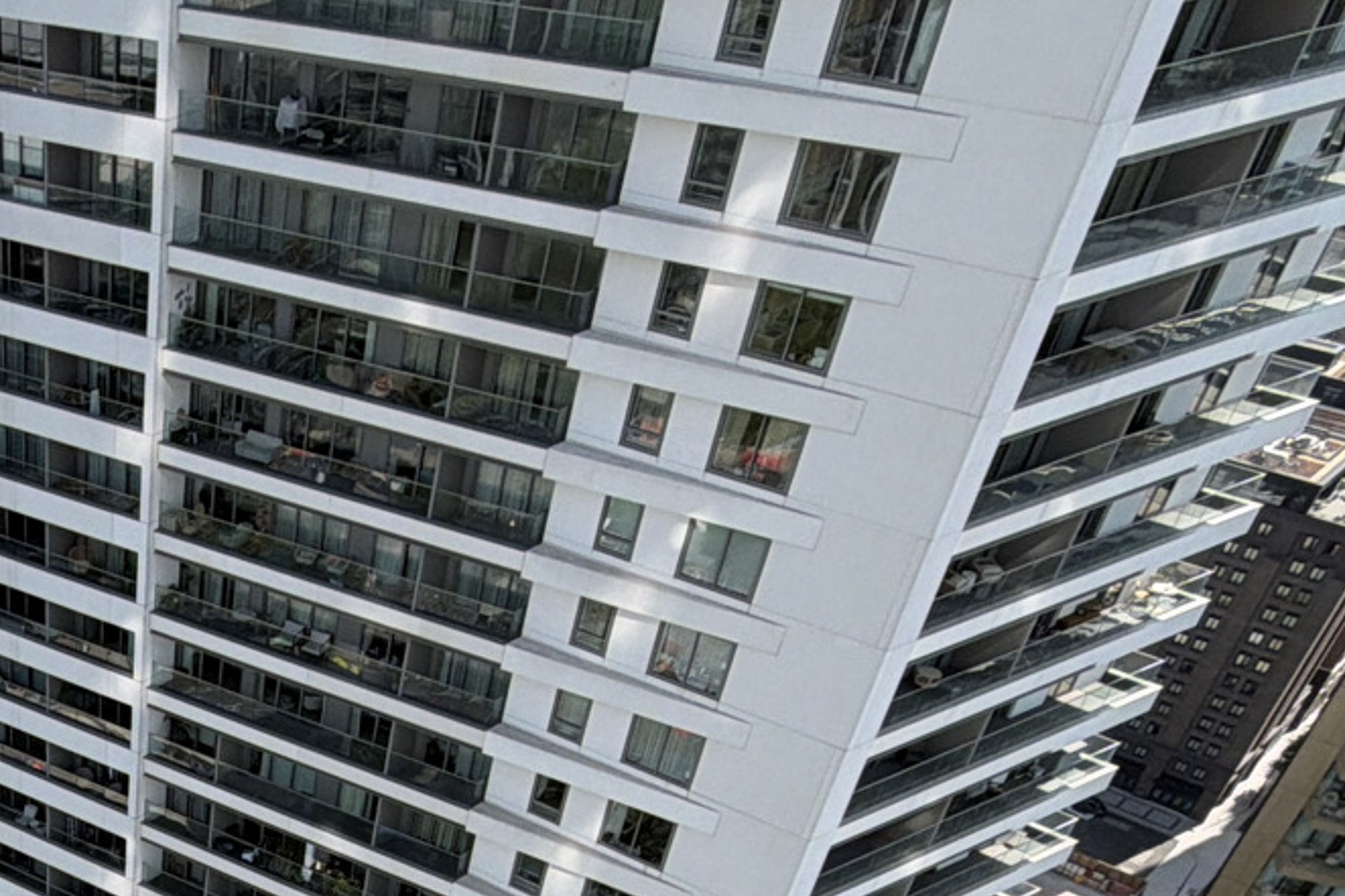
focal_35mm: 44
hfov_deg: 39.2
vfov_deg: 26.5
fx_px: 1643
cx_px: -10
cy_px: 1117
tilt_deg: -45.6
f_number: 2.2
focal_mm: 2.22
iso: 40
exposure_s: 1/625
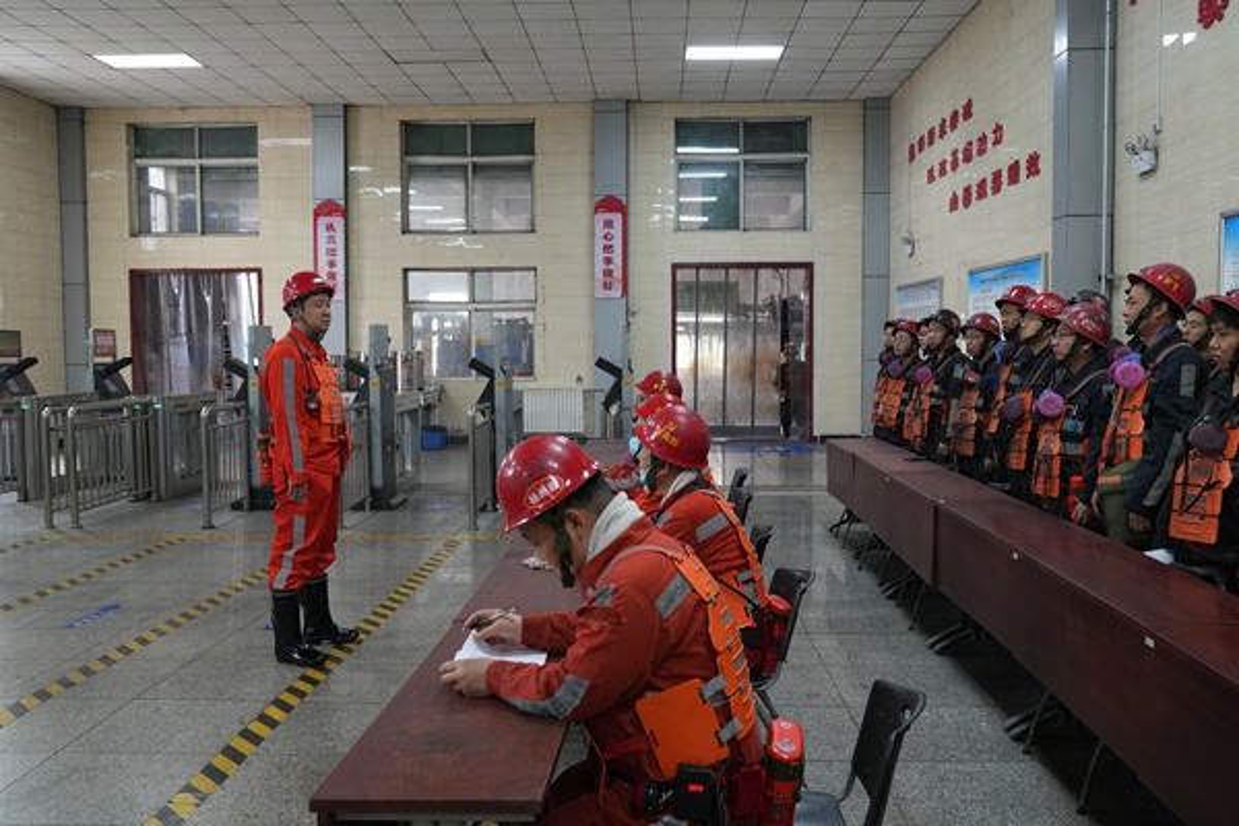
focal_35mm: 30
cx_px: 620
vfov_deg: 43.6
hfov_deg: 61.9
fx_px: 1032
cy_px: 413
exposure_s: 1/60
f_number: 5.6
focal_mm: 30
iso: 1600
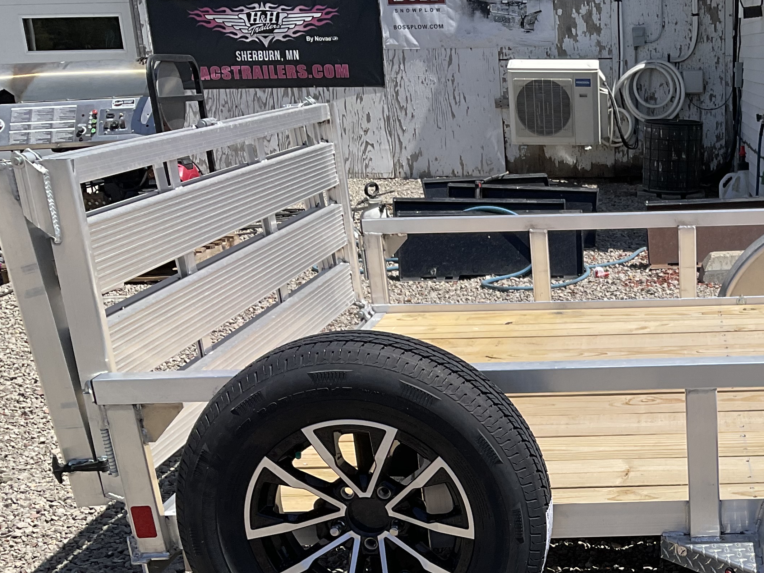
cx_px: 680
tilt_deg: -20.6
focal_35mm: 55
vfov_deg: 25.7
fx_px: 1214
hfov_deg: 33.2
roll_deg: -0.1
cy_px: 515
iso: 16
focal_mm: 3
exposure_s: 1/2538
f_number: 1.8
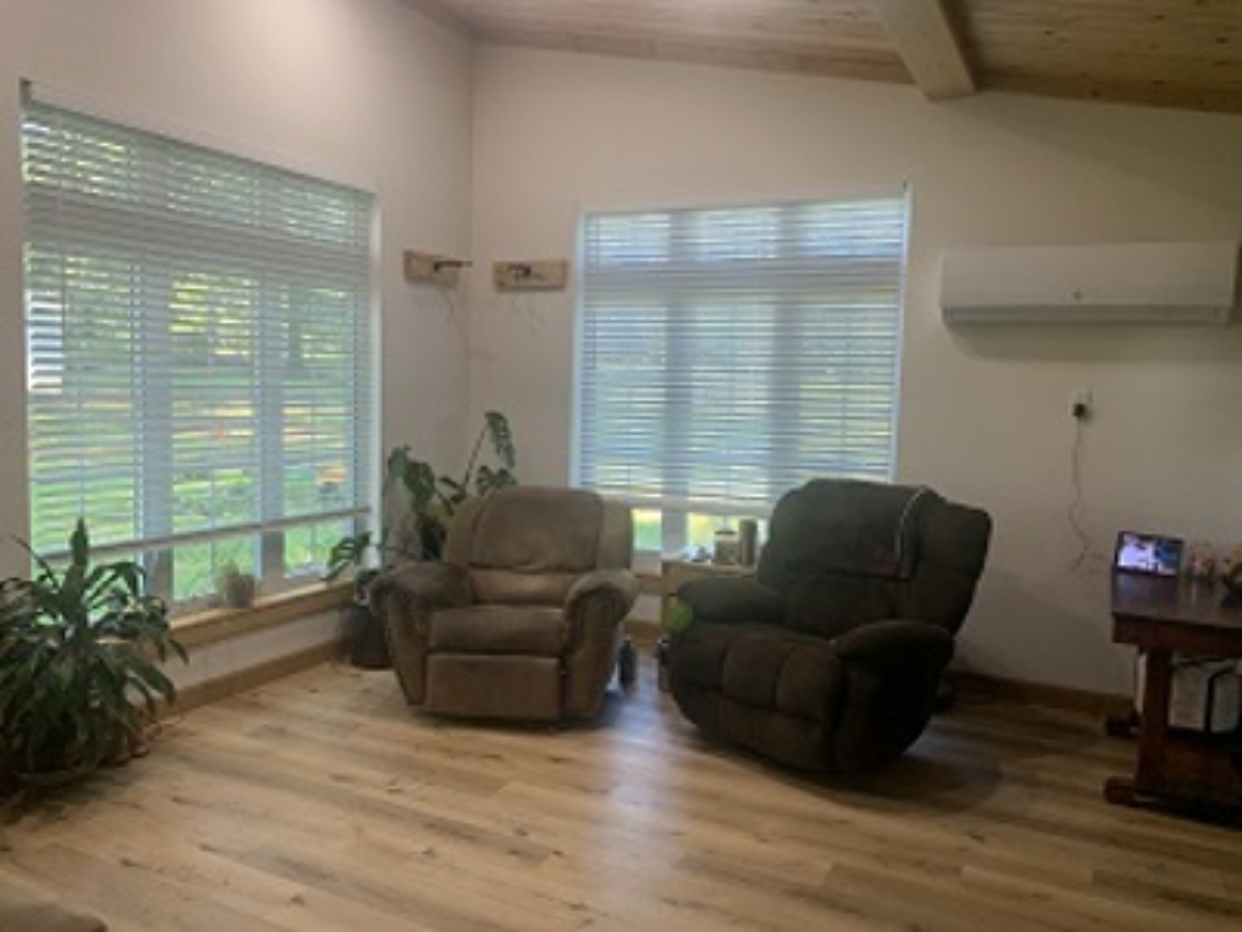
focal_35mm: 26
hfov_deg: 67.3
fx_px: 933
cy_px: 466
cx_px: 621
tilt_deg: -4.6
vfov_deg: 53.1
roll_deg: -1.8
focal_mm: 4.25
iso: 80
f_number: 1.8
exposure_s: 1/60
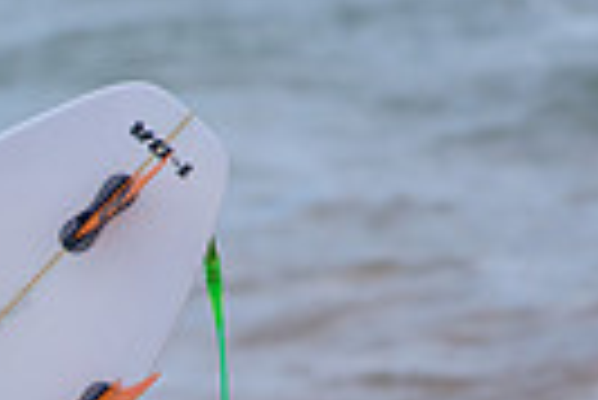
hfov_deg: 1.2
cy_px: 596
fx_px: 27471
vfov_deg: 0.8
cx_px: -508
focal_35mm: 1652
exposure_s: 1/2000
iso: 280
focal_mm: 380
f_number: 5.6
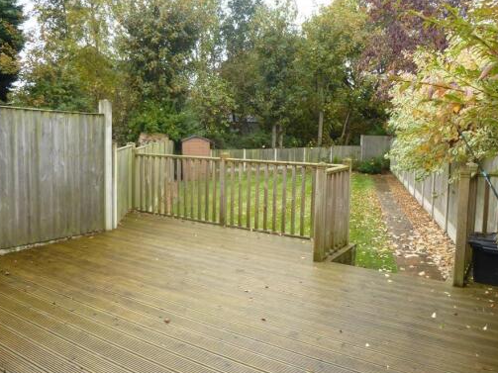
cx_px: 226
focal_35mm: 29
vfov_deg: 48.2
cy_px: 176
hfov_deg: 61.6
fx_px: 417
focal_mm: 4.5
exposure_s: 1/100
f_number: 3.1
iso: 100
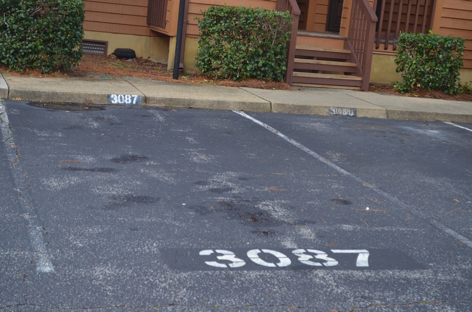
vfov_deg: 18.8
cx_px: 236
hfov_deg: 28.1
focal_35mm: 72
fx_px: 942
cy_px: 156
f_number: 5.6
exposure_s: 1/125
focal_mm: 48
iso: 200
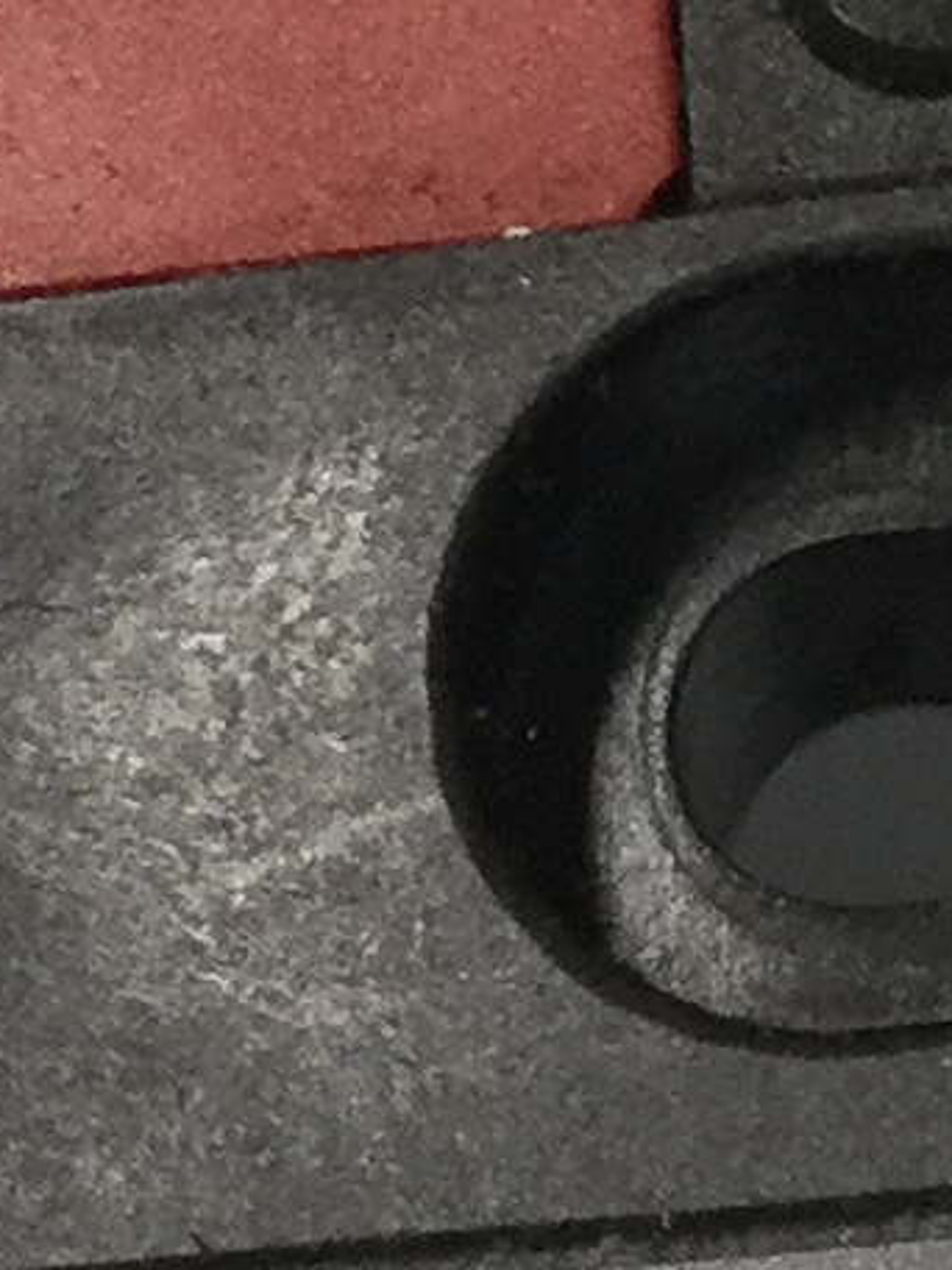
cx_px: -242
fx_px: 8141
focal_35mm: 222
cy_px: 1983
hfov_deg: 6.6
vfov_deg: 8.7
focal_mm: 3.3
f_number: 2.4
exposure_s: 1/30
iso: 64
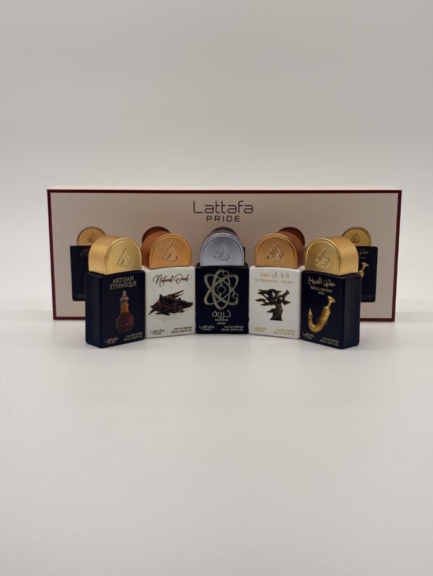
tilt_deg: -9.9
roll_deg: +0.4
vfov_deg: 36.8
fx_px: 866
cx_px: 216
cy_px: 288
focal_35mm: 52
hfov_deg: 28.1
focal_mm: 5.96
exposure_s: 1/667
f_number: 1.6
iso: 32
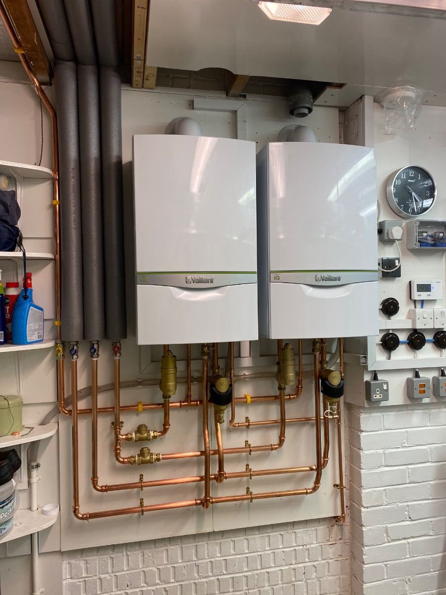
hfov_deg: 53.1
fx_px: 447
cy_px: 298
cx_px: 223
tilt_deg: +1.0
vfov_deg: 67.3
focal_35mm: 26
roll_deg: +0.4
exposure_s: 1/50
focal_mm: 4.25
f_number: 1.8
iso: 64
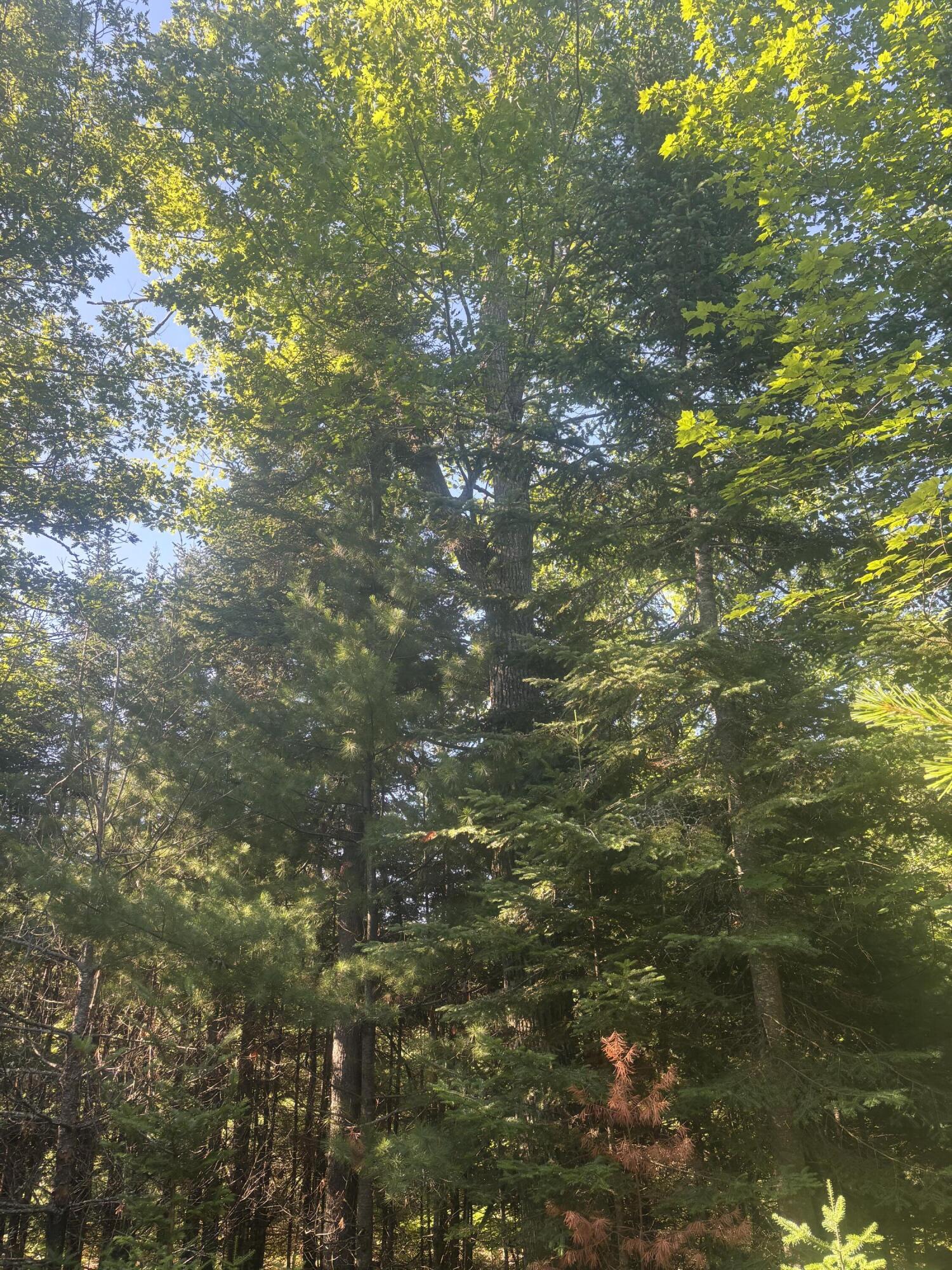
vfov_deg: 67.3
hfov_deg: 53.1
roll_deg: +0.2
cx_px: 476
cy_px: 635
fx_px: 953
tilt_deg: +22.9
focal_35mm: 26
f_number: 1.6
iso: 50
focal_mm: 5.96
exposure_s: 1/147
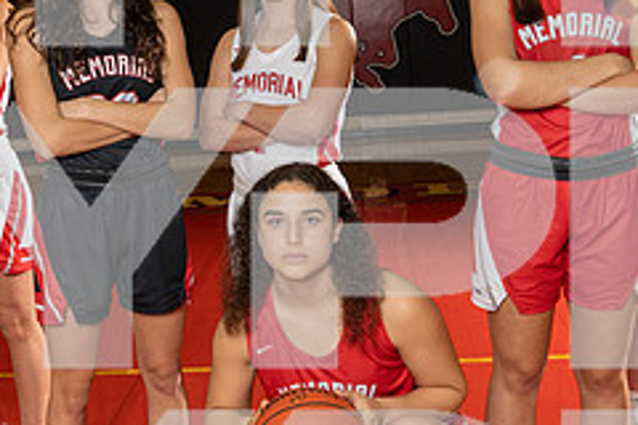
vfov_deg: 23.4
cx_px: 199
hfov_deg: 34.1
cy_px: 230
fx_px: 1028
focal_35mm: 58
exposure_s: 1/250
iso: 500
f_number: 8
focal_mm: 24
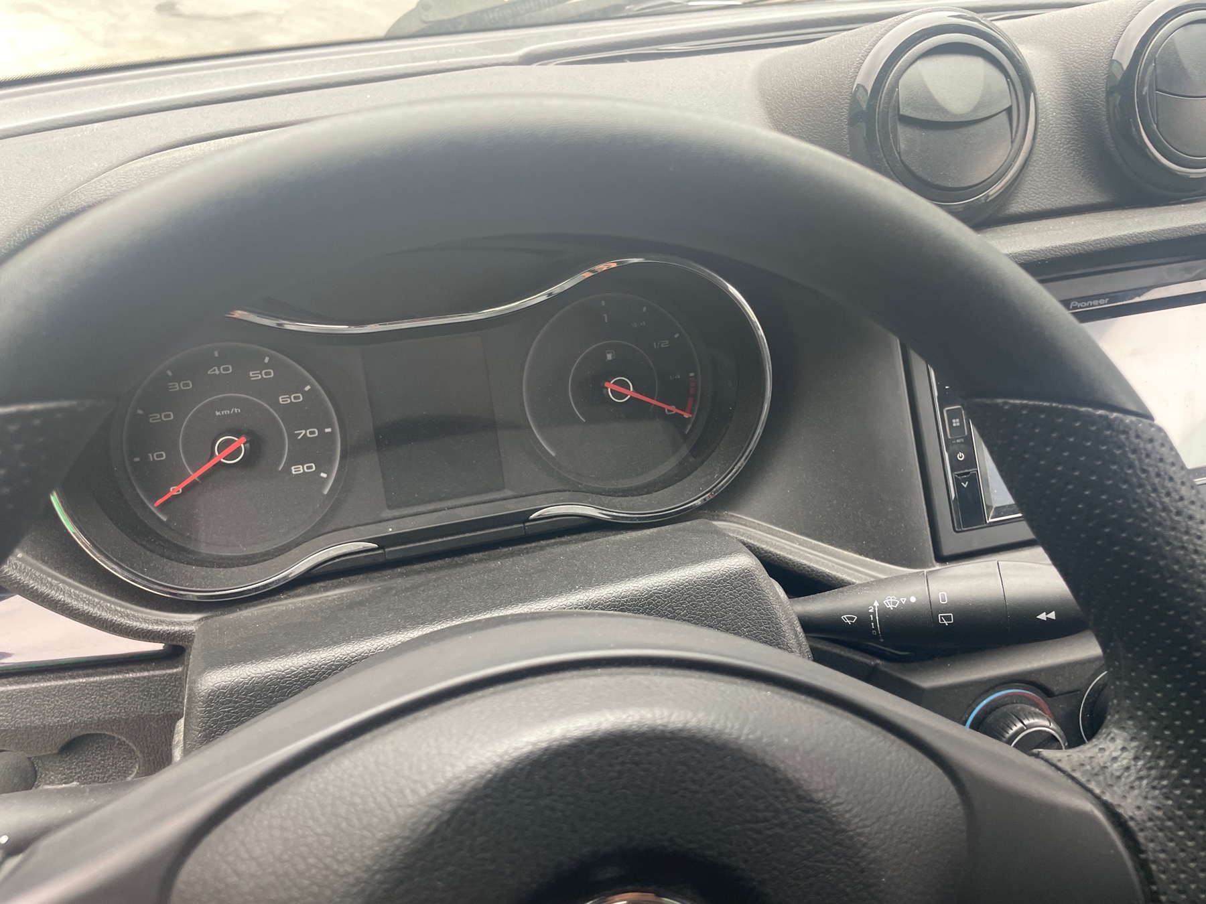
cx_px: 603
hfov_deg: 67.3
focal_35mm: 26
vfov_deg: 53.1
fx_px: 906
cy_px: 452
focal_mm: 4.2
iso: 50
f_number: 1.6
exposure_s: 1/121
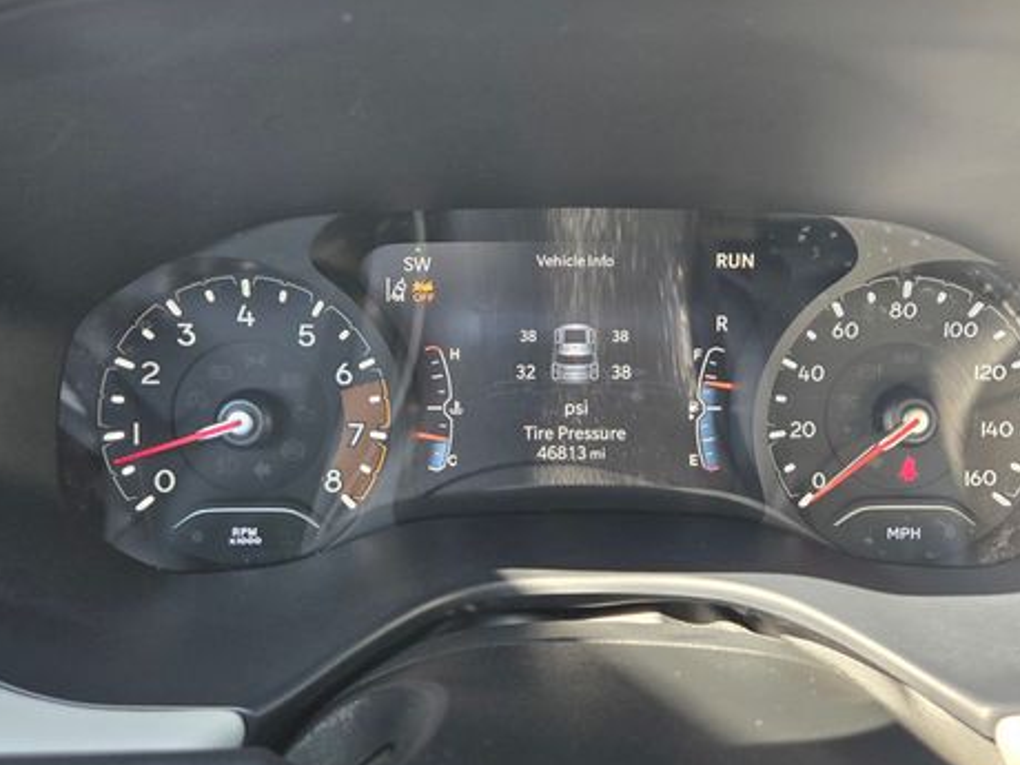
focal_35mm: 32
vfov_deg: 44.1
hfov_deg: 56.8
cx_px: 532
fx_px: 943
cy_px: 364
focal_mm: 5.4
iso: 100
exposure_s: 1/100
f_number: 1.8
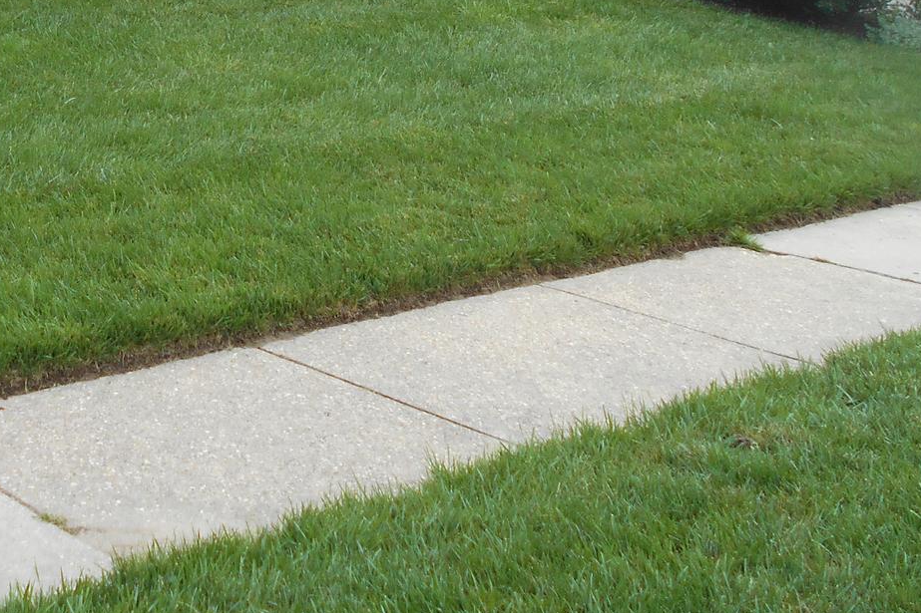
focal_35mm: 60
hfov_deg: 32.0
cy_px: -148
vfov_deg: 20.9
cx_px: 117
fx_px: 1535
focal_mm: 4.6
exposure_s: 1/320
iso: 80
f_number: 3.2
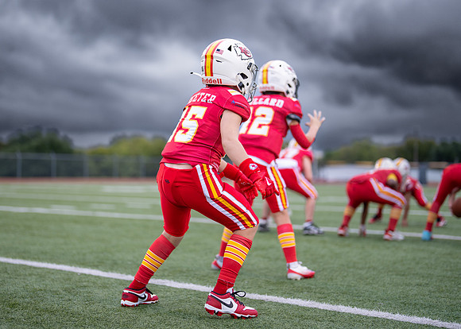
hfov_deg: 31.7
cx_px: 209
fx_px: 812
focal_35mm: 62
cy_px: 153
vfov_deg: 22.9
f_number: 1.2
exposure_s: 1/800
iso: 160
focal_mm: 50
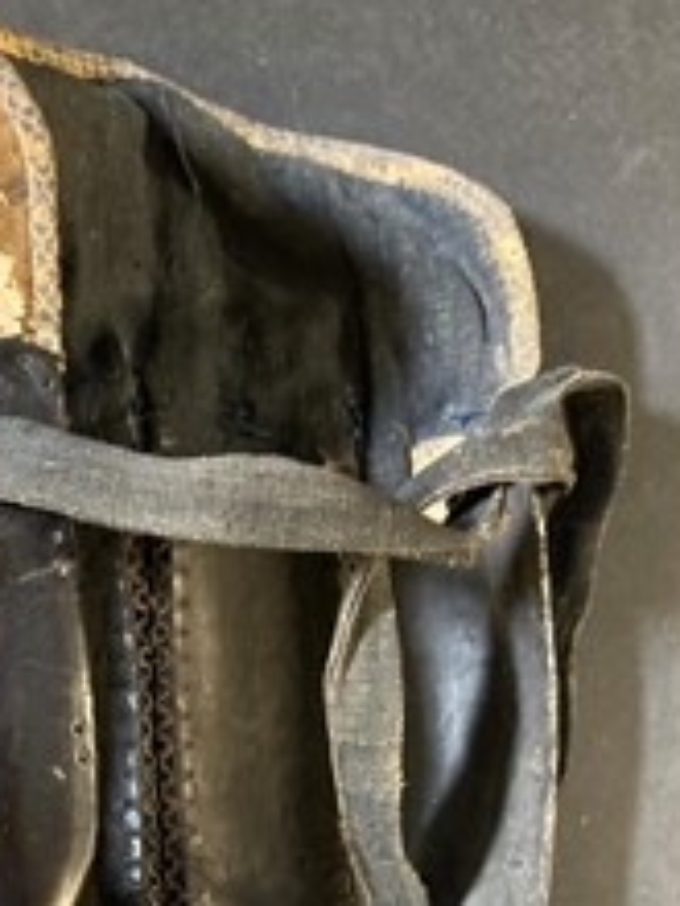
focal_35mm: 51
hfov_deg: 28.4
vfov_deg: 35.7
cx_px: 231
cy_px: 778
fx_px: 1336
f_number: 1.8
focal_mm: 3.99
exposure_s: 1/33
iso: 320
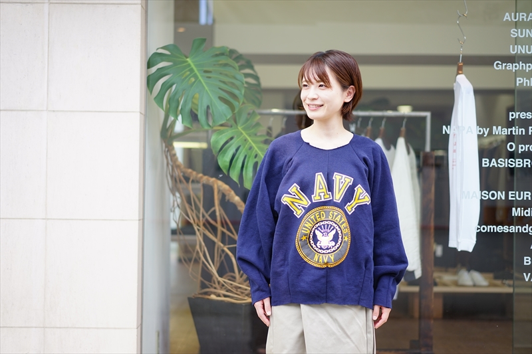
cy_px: 177
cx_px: 266
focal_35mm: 55
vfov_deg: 24.6
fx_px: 813
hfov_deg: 36.3
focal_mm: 55
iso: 100
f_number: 1.8
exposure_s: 1/320
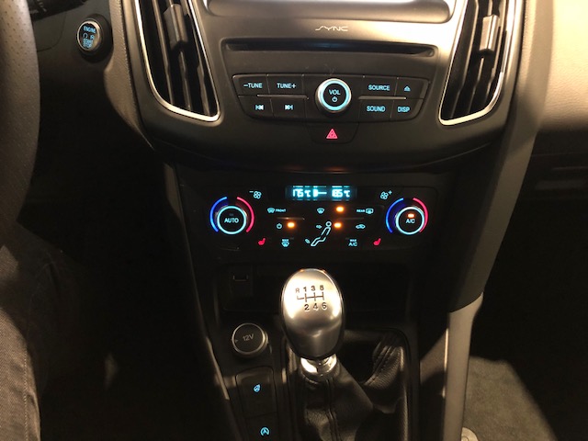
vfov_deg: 49.7
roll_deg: -3.3
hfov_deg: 63.4
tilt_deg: -38.1
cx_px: 294
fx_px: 476
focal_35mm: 28
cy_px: 220
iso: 160
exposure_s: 1/4
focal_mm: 3.99
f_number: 1.8
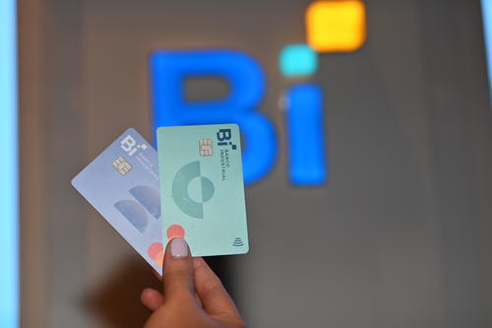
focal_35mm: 70
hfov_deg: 28.9
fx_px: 956
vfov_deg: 19.4
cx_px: 246
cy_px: 164
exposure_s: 1/60
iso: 100
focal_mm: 70
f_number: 4
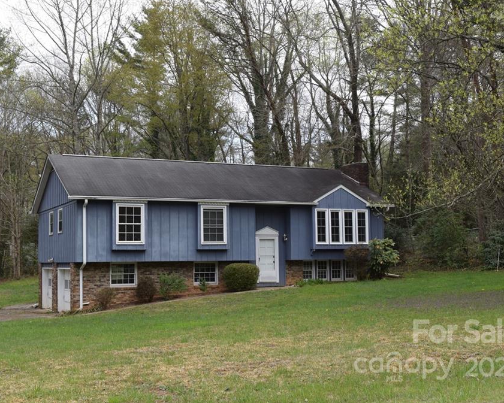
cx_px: 227
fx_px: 716
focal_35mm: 48
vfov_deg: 31.5
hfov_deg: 38.7
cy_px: 202
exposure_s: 1/250
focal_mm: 28
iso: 200
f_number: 8
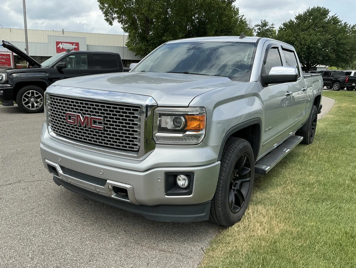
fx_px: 288
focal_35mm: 28
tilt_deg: -10.4
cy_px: 134
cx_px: 178
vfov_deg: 49.8
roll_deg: -0.6
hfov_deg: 63.4
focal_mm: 3
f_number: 1.8
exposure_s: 1/1451
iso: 25
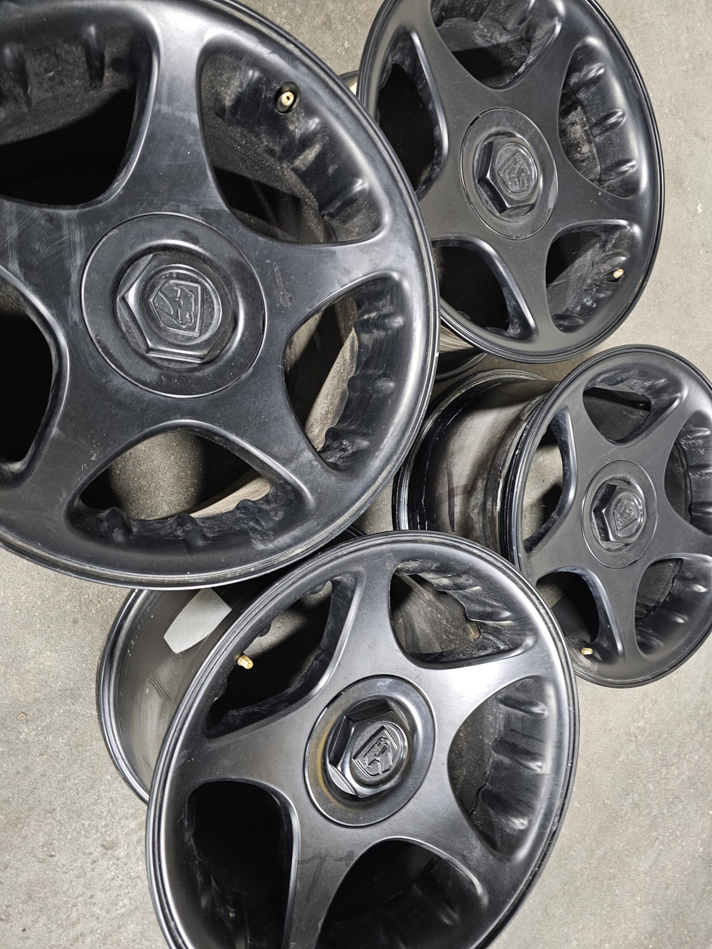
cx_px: 356
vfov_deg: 73.9
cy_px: 474
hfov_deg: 58.9
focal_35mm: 23
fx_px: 631
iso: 640
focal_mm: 6.3
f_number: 1.7
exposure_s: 1/24
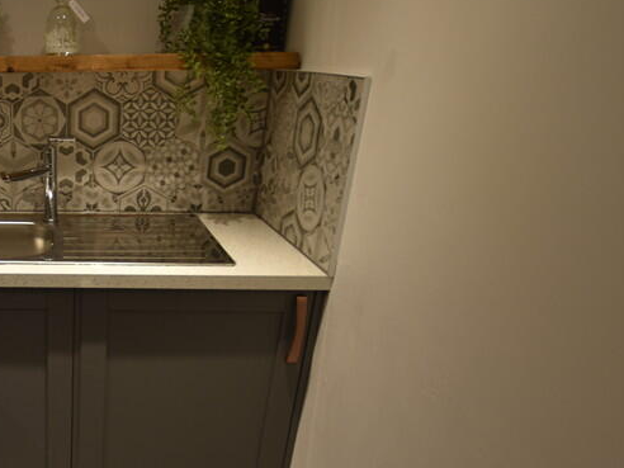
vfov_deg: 46.6
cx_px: 23
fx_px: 541
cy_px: 272
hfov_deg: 50.4
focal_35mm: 30
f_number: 3.5
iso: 125
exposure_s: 1/15
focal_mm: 10
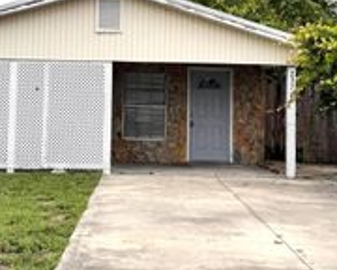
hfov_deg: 29.0
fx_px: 648
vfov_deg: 23.3
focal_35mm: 65
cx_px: 124
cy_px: 67
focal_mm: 6.76
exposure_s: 1/5814
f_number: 1.78
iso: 80
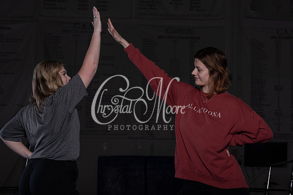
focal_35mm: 117
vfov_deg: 11.7
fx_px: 954
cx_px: 164
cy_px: 86
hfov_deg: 17.5
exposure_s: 1/200
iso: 100
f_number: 11
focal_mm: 105
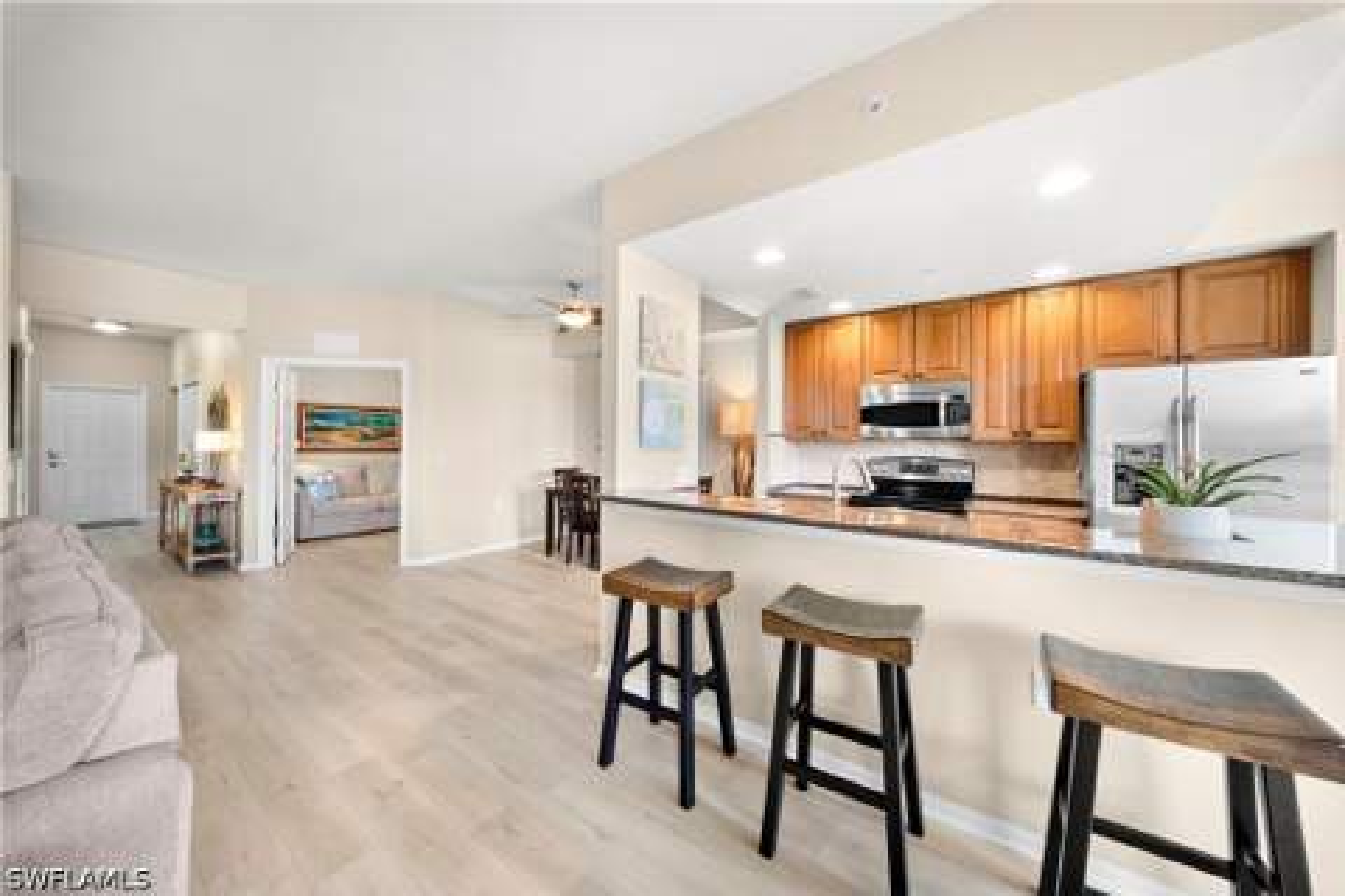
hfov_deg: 112.6
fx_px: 448
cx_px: 672
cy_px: 448
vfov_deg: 90.0
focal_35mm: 12
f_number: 11
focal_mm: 12
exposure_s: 1/10
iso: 2000
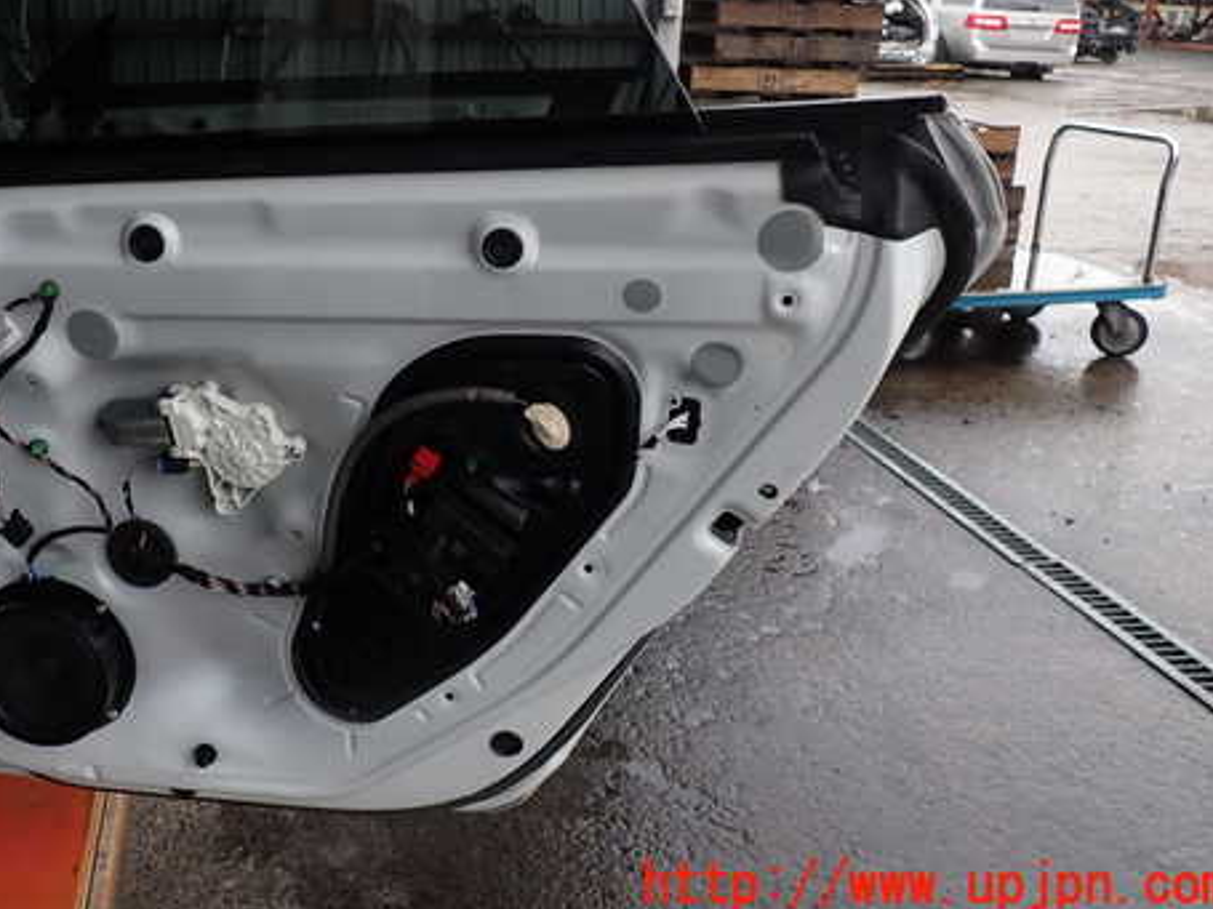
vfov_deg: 42.5
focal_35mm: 33
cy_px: 320
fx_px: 1156
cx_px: 445
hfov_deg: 54.7
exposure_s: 1/320
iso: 100
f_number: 2.8
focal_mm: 4.5
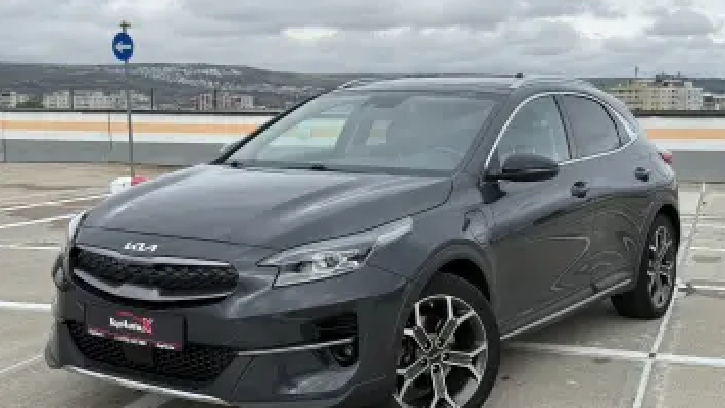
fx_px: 1019
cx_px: 361
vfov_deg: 22.7
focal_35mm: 53
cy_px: 200
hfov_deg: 39.2
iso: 64
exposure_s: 1/3378
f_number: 1.78
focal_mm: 6.76
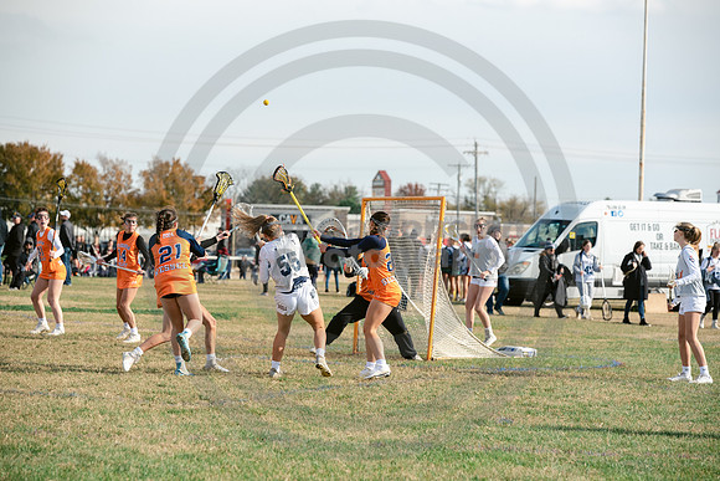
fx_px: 2701
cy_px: 241
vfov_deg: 10.2
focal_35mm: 135
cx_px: 360
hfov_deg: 15.2
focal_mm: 135
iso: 250
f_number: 5
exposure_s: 1/1600
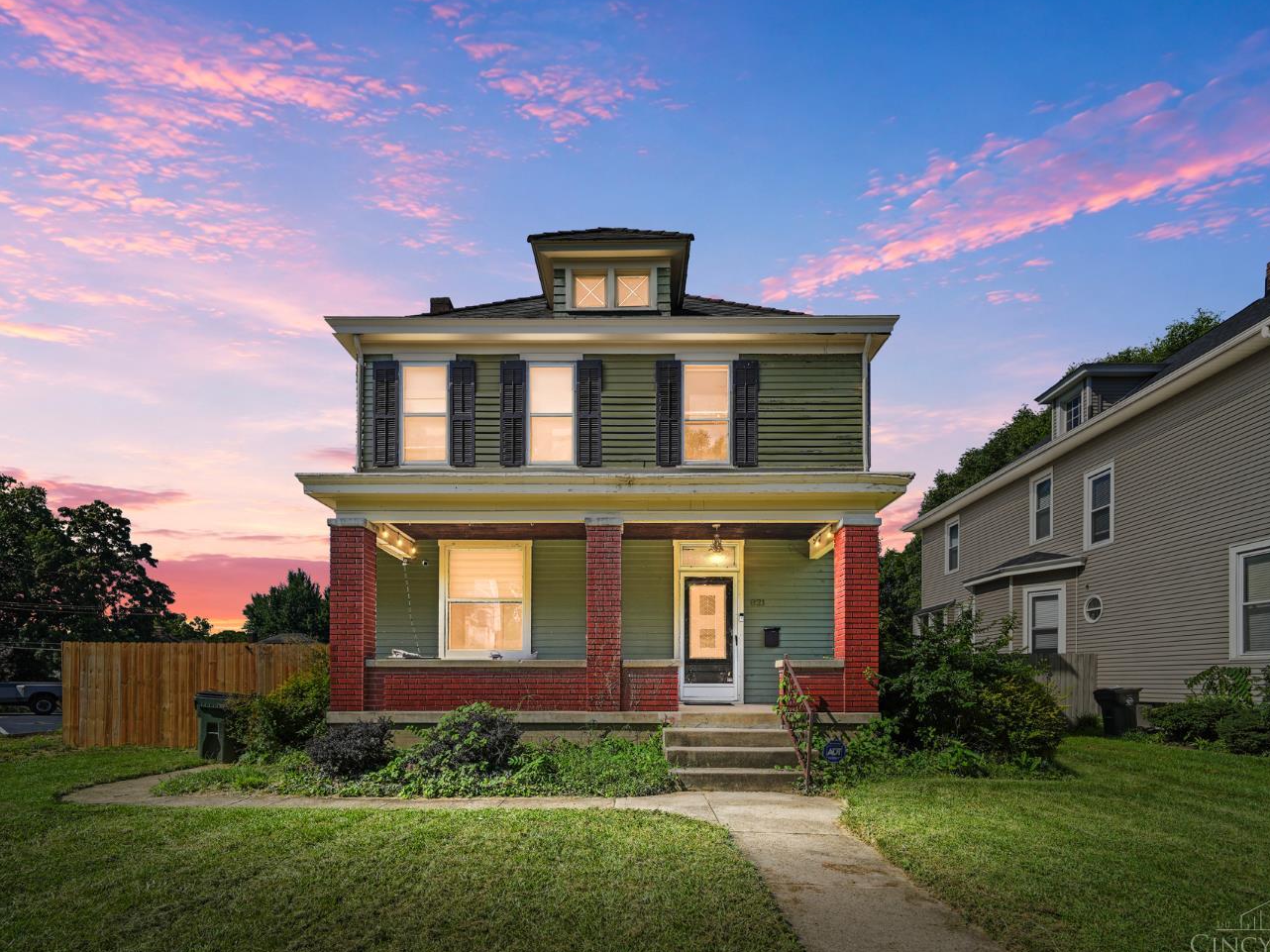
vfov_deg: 71.6
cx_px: 599
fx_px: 660
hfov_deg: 87.7
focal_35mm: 18
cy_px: 484
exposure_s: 1/640
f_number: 5.6
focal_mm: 16
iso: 100
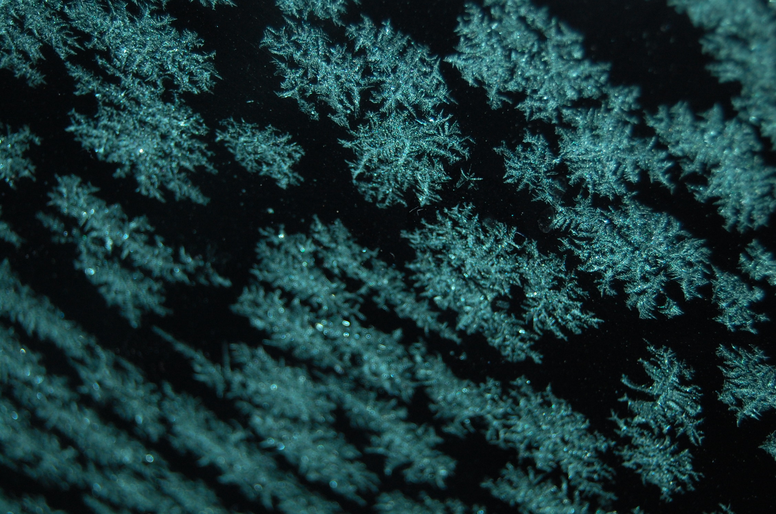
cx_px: 388
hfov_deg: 24.7
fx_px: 1775
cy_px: 257
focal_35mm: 82
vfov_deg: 16.5
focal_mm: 55
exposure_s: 1/60
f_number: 5.6
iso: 400
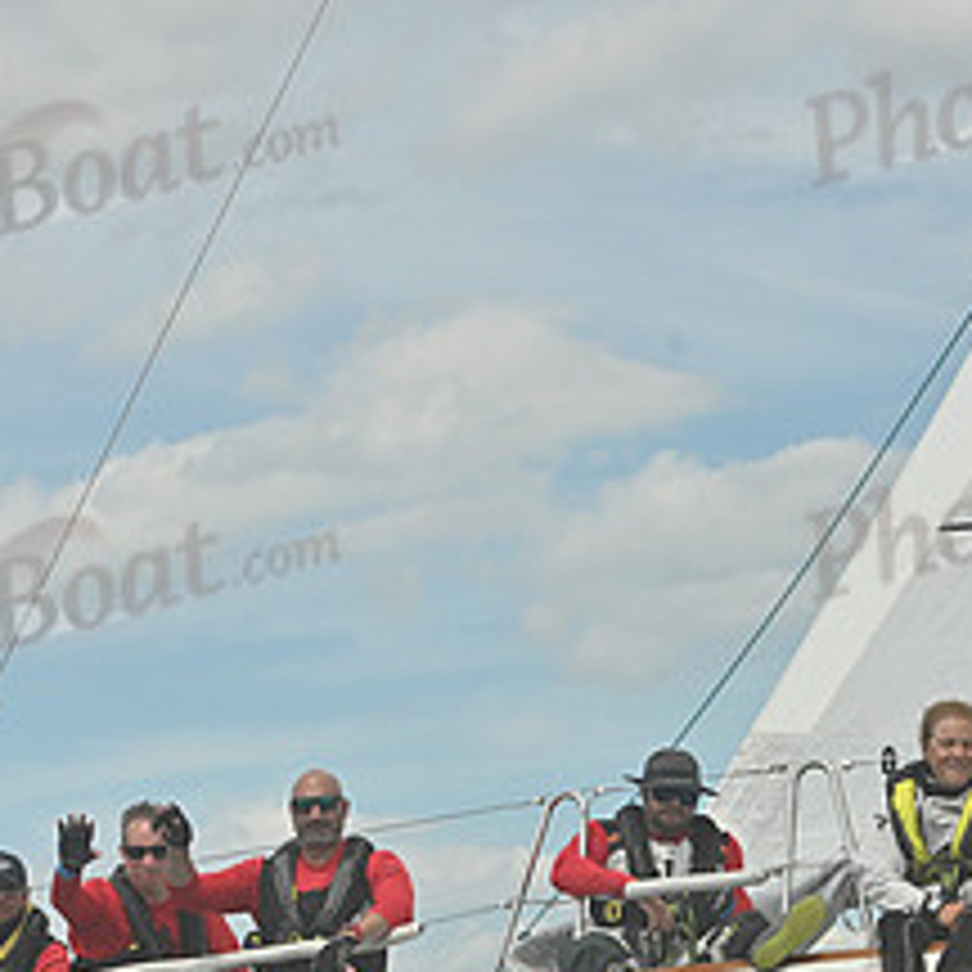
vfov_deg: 9.3
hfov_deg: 9.4
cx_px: 576
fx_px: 5941
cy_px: 781
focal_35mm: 187
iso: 320
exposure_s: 1/1250
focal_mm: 82
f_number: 10
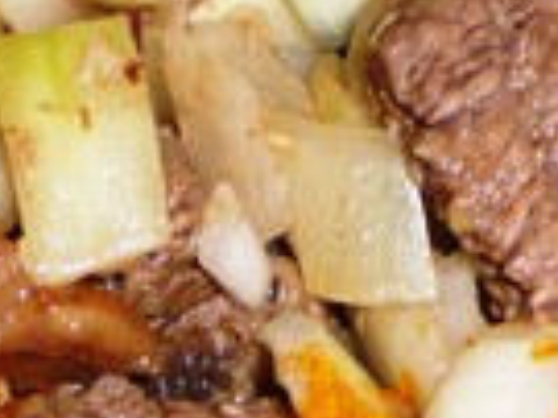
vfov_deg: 7.0
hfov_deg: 9.7
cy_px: 819
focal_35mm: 204
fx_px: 3286
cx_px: 70
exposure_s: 1/30
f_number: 4
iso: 100
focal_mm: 7.1
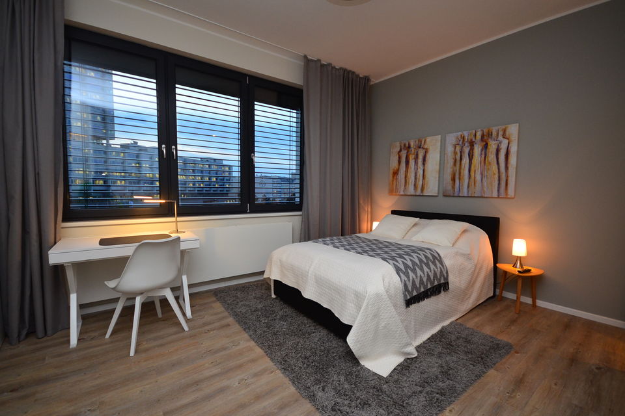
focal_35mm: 15
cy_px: 208
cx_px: 312
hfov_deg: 100.4
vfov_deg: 77.3
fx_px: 260
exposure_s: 1/60
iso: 800
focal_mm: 10
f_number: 4
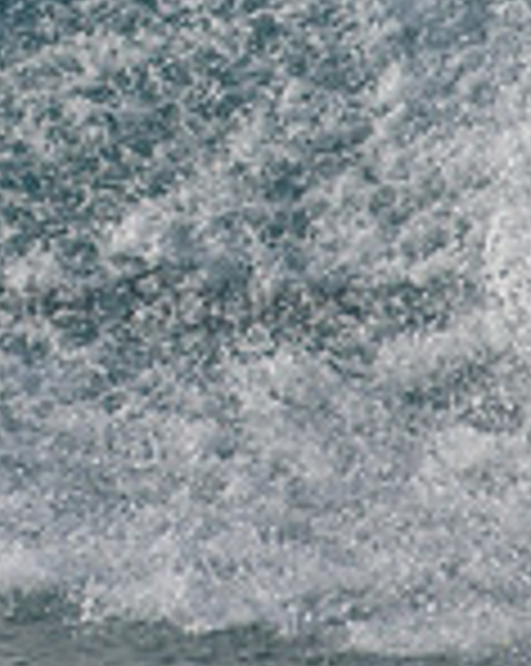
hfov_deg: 0.4
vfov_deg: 0.6
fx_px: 68032
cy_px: -108
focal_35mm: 3456
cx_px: -270
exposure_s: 1/2000
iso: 250
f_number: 5.6
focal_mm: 500
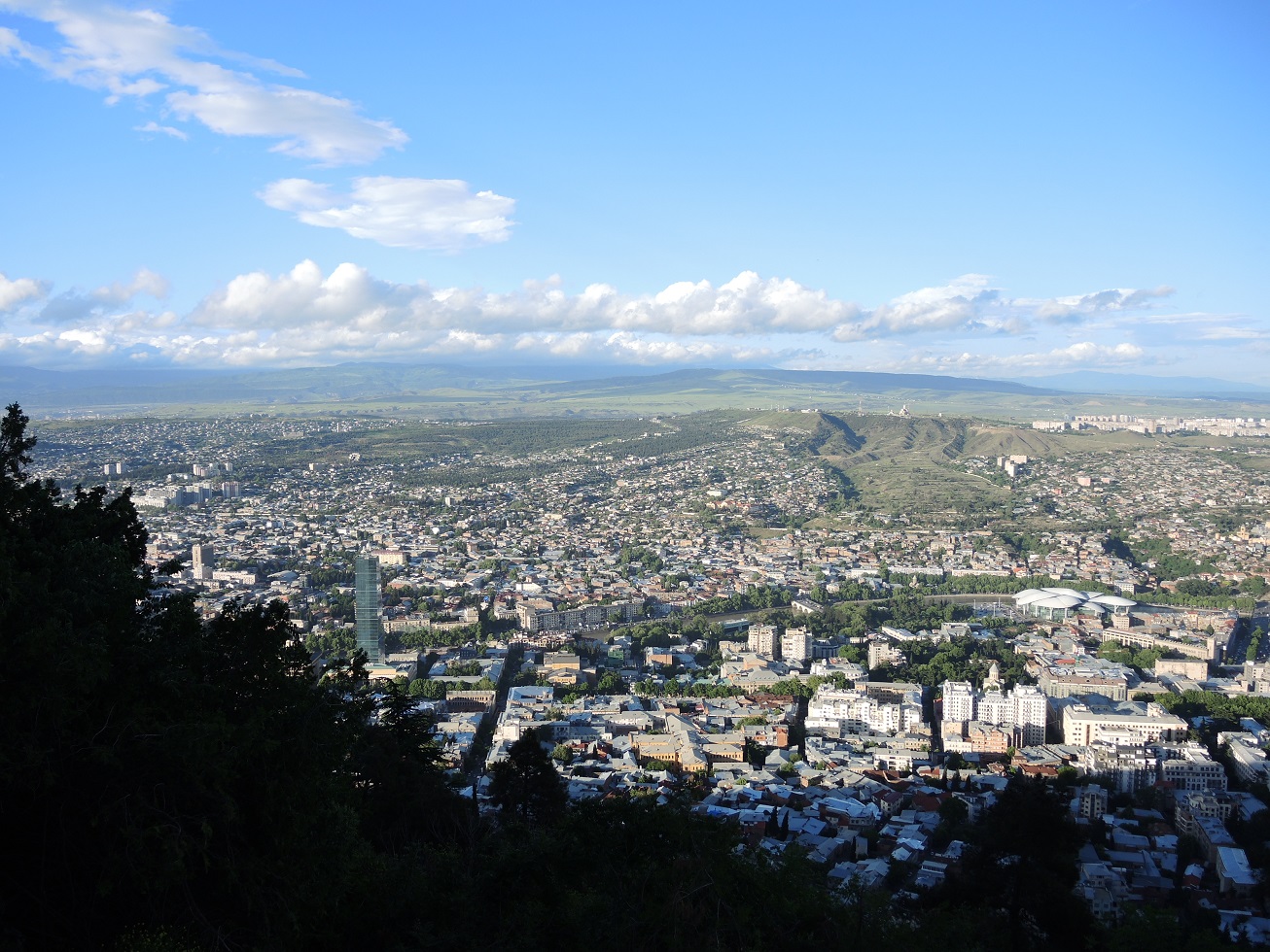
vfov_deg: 49.8
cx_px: 635
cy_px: 476
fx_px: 1027
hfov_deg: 63.4
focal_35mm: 28
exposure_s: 1/1250
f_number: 2
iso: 80
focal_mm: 6
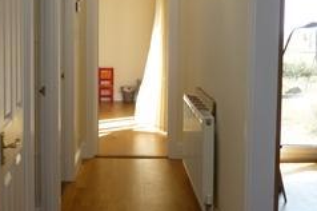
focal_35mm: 56
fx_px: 492
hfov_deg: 35.7
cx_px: 143
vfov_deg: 23.9
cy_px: 56
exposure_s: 1/100
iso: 100
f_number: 3.5
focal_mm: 4.3
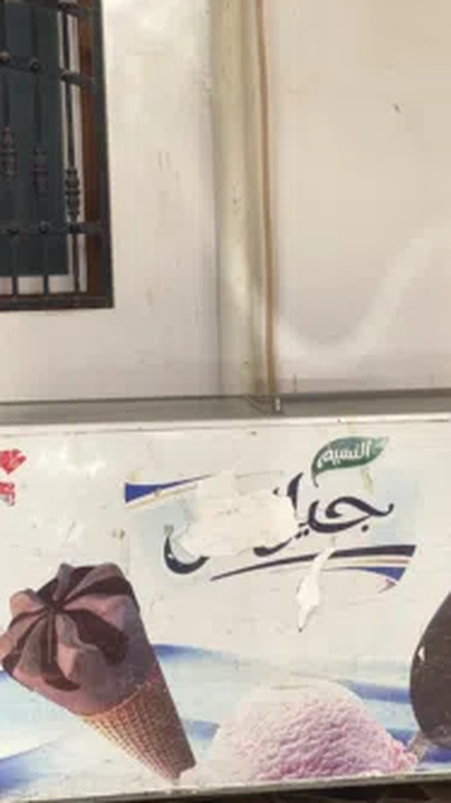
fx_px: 1448
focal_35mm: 68
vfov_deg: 31.0
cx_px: 275
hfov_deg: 17.7
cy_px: 354
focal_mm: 6
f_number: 2
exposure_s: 1/313
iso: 20
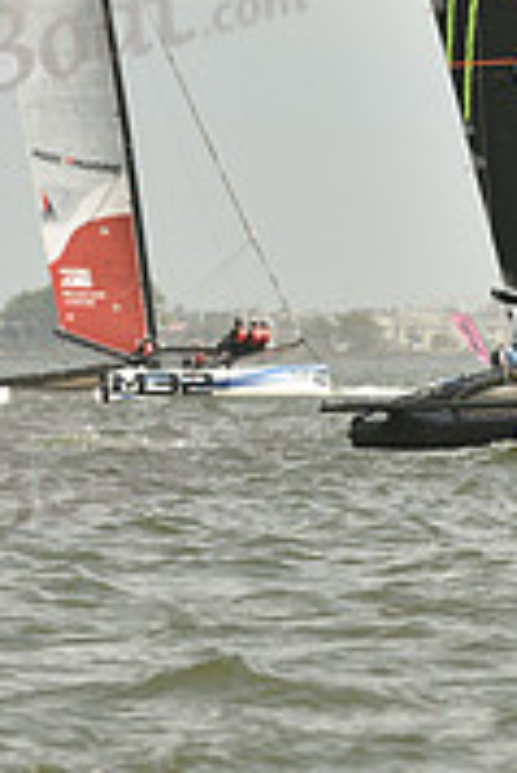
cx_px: 532
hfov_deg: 1.5
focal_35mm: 913
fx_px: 19628
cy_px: -226
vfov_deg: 2.3
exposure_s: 1/1250
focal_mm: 280
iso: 320
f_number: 7.1
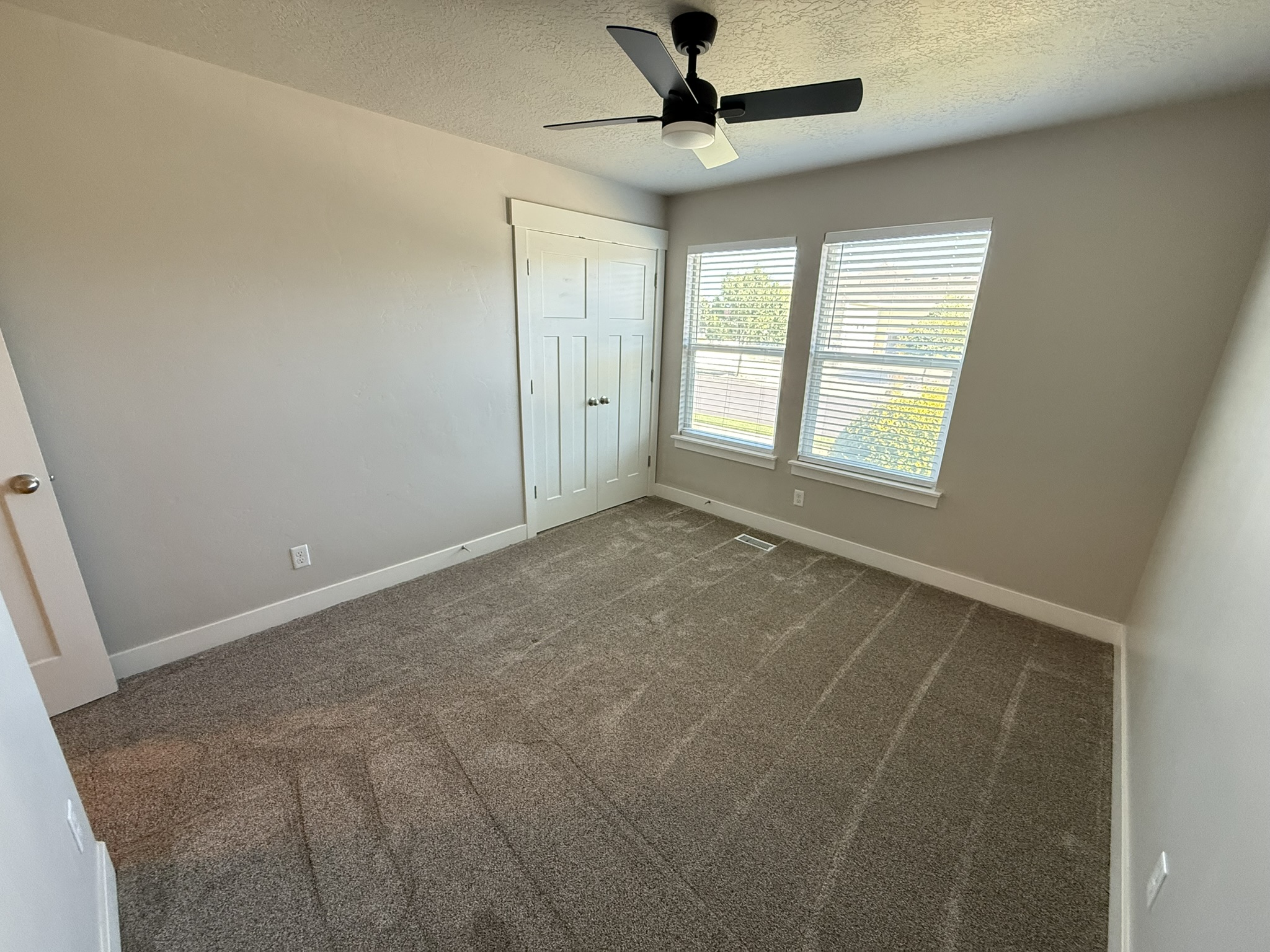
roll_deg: -1.8
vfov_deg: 85.7
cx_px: 635
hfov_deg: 102.1
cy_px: 476
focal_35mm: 14
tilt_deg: -15.7
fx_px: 514
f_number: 2.2
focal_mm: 2.22
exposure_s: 1/91
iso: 400
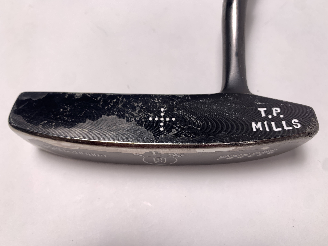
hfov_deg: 67.3
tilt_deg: -66.0
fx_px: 246
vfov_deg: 53.1
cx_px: 164
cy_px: 123
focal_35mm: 26
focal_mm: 4.25
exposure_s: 1/156
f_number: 1.8
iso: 25
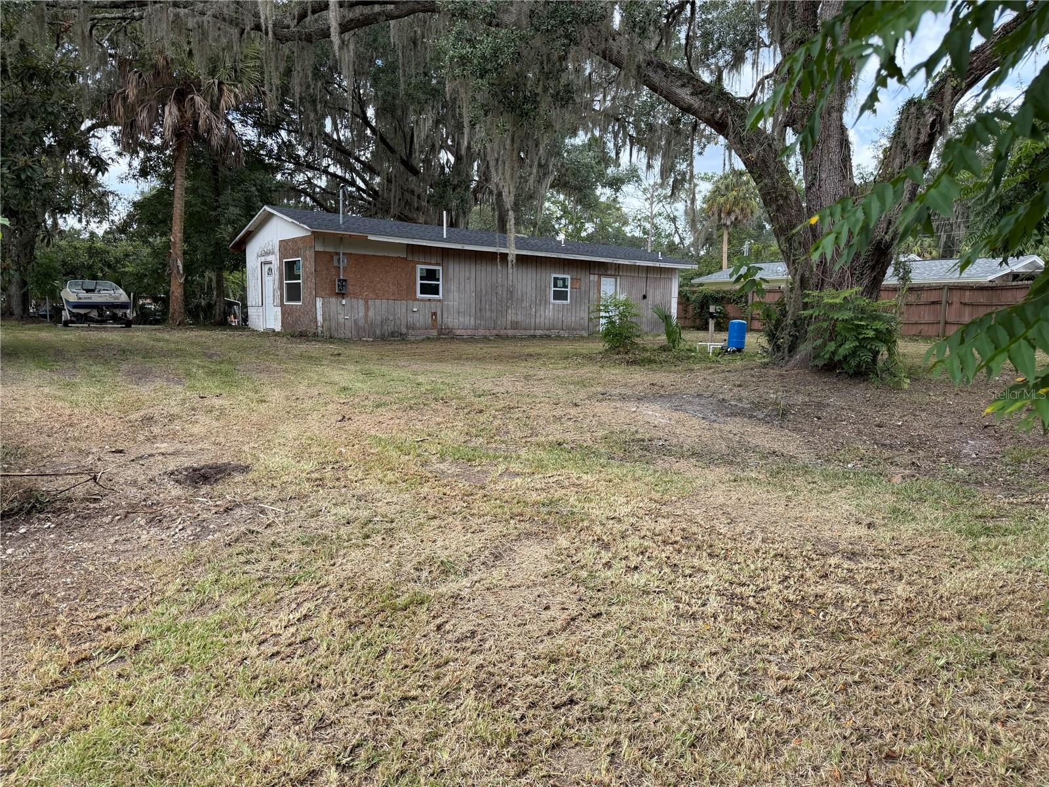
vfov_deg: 56.8
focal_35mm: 24
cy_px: 394
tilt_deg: -5.0
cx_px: 524
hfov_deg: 71.6
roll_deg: -0.4
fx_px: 727
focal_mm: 6.76
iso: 100
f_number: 1.78
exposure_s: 1/1410
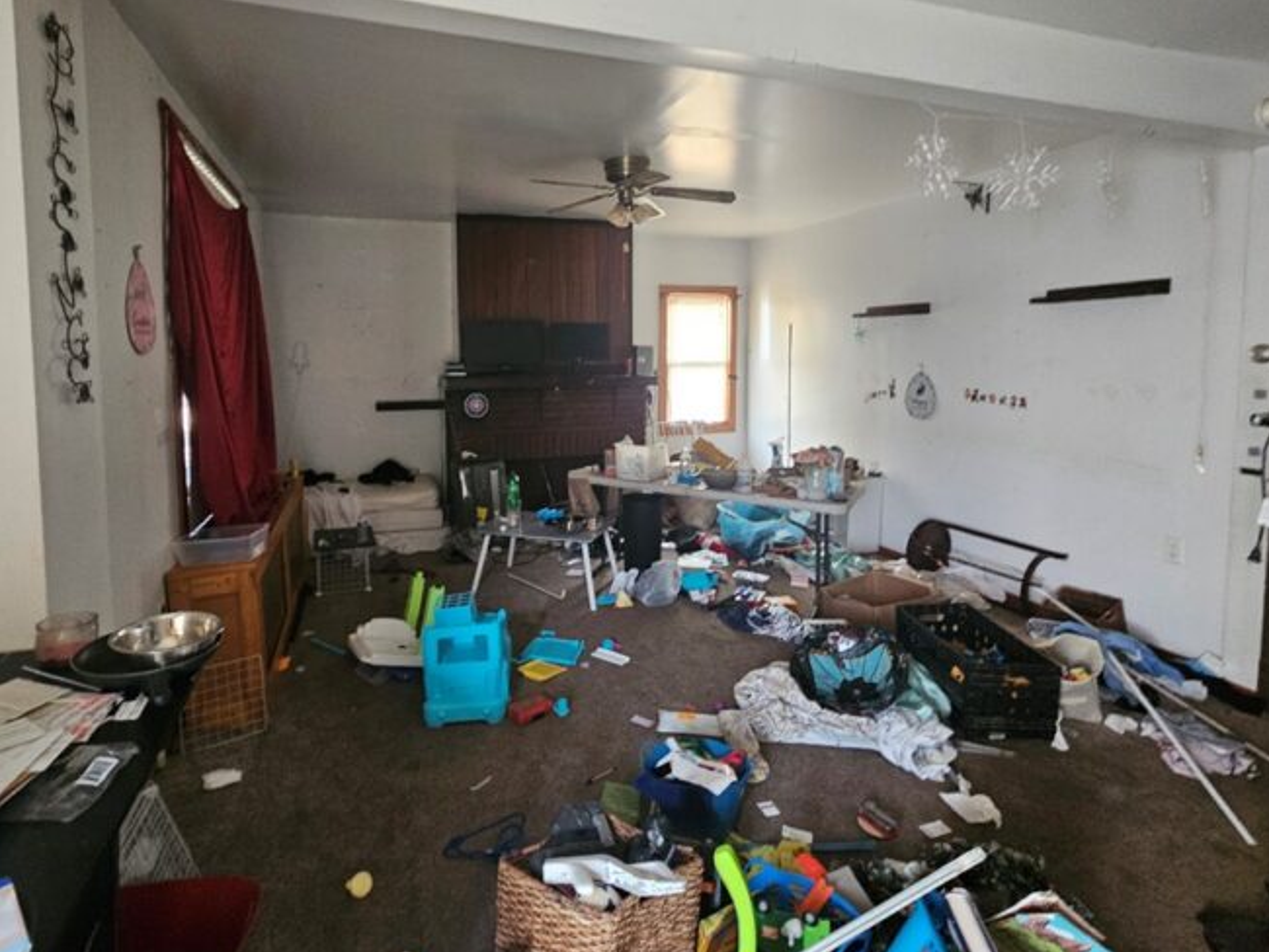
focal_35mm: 16
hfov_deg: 94.1
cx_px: 560
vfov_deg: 77.5
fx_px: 587
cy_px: 398
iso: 640
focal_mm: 2.2
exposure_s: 1/24
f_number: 2.2
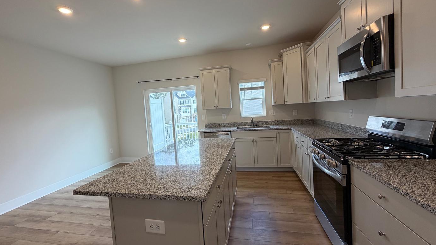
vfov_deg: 67.0
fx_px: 185
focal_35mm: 16
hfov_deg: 99.4
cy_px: 118
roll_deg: +4.0
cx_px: 212
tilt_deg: -2.6
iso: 125
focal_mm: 2.22
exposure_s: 1/120
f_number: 2.2
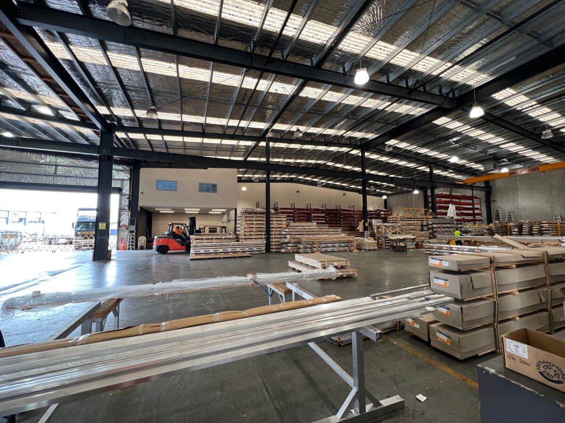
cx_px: 282
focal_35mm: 13
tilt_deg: +4.7
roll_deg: +1.5
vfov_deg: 89.9
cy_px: 212
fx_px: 212
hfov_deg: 106.2
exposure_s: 1/50
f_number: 1.8
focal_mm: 1.57
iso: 125
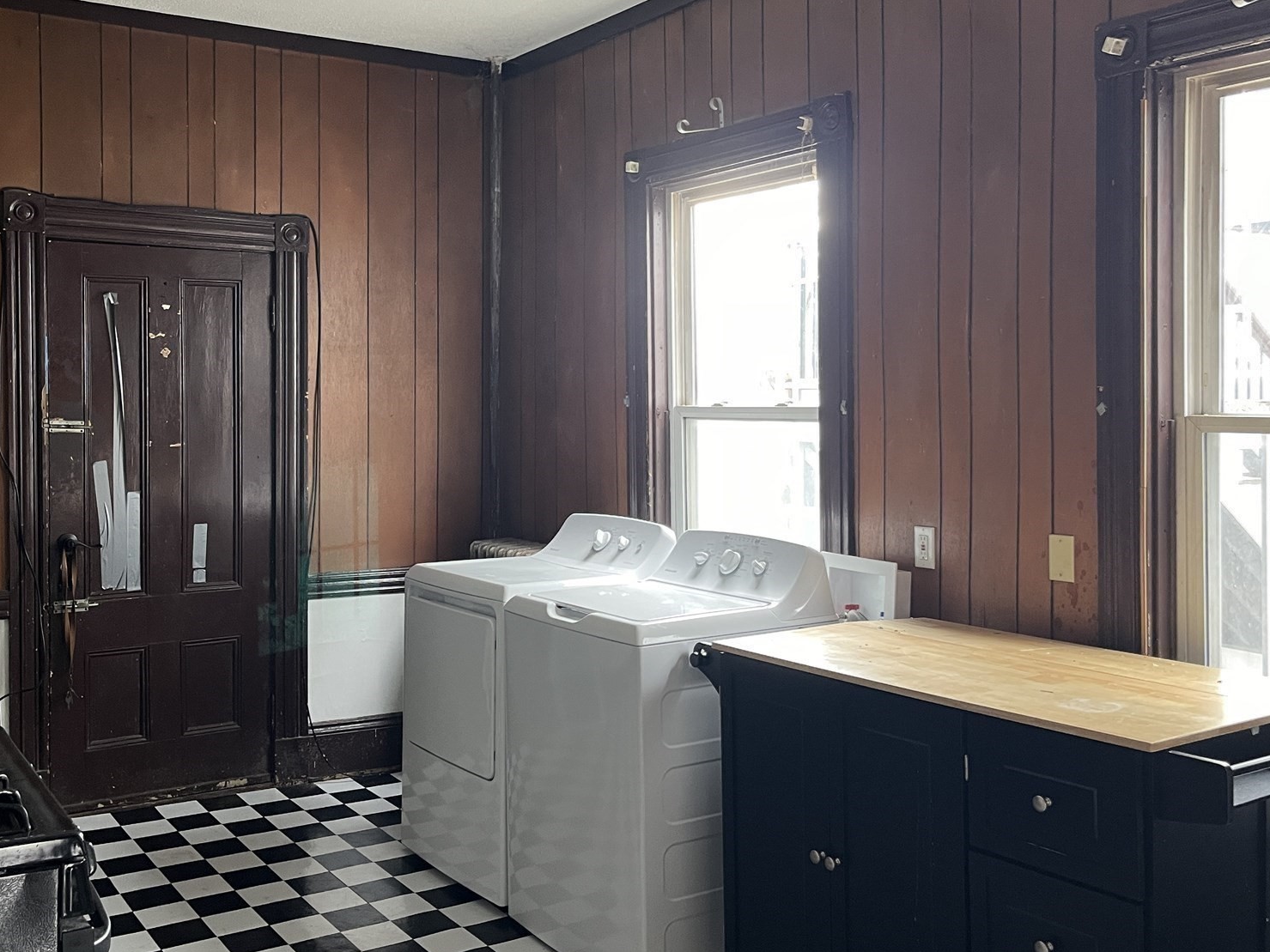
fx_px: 1321
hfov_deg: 51.1
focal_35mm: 36
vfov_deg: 39.6
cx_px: 534
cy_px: 425
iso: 200
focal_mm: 5.1
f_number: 1.6
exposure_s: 1/60
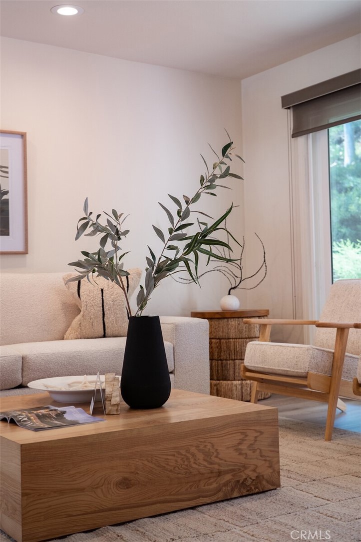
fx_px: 662
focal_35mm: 44
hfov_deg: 30.5
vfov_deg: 44.5
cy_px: 271
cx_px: 180
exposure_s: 1/200
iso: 1000
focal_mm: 44
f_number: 4
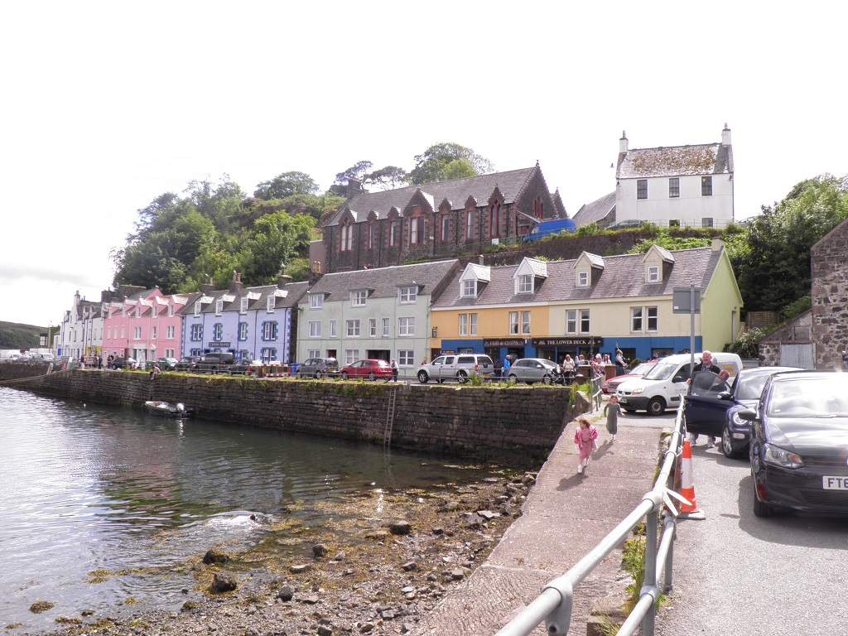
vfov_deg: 49.7
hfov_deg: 63.4
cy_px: 318
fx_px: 686
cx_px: 424
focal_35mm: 28
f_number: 5.7
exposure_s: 1/125
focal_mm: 4.9
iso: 50
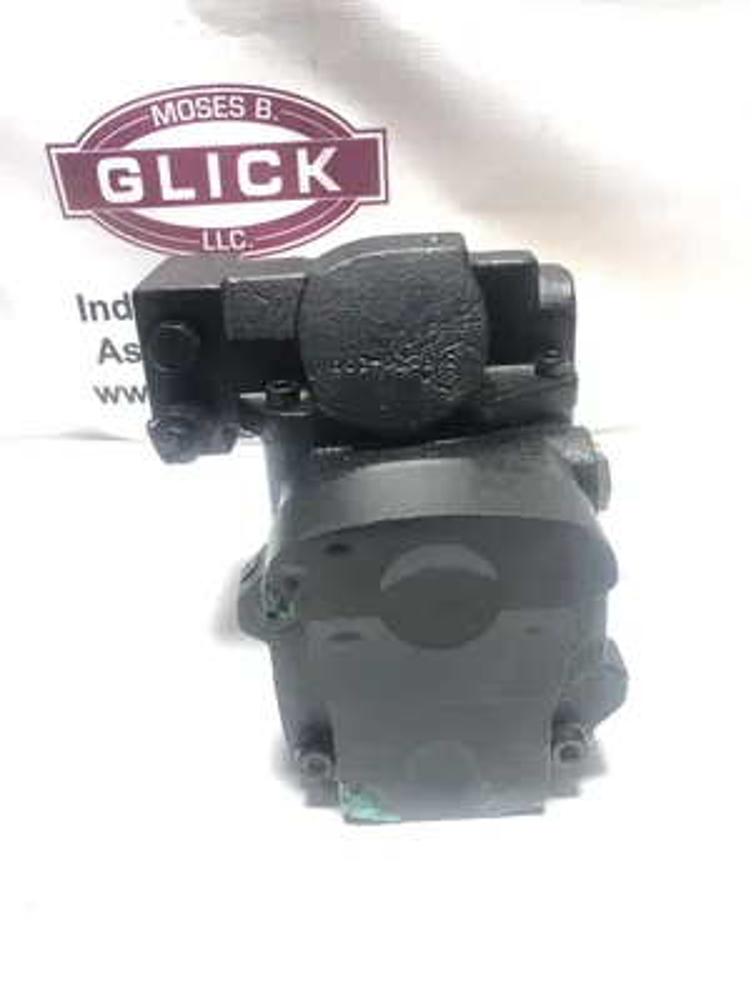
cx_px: 376
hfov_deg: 49.7
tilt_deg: -28.1
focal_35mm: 28
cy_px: 500
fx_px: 810
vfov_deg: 63.4
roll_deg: +1.8
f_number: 1.8
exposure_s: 1/40
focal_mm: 3.99
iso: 25
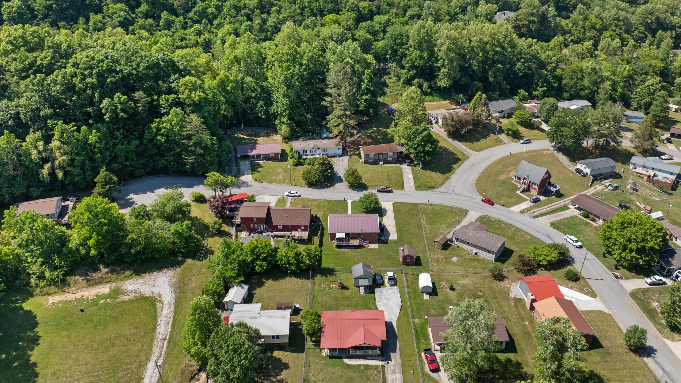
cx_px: 348
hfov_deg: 69.9
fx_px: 488
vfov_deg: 42.8
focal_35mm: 27
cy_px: 172
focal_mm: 12.29
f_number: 2.8
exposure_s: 1/50
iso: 100
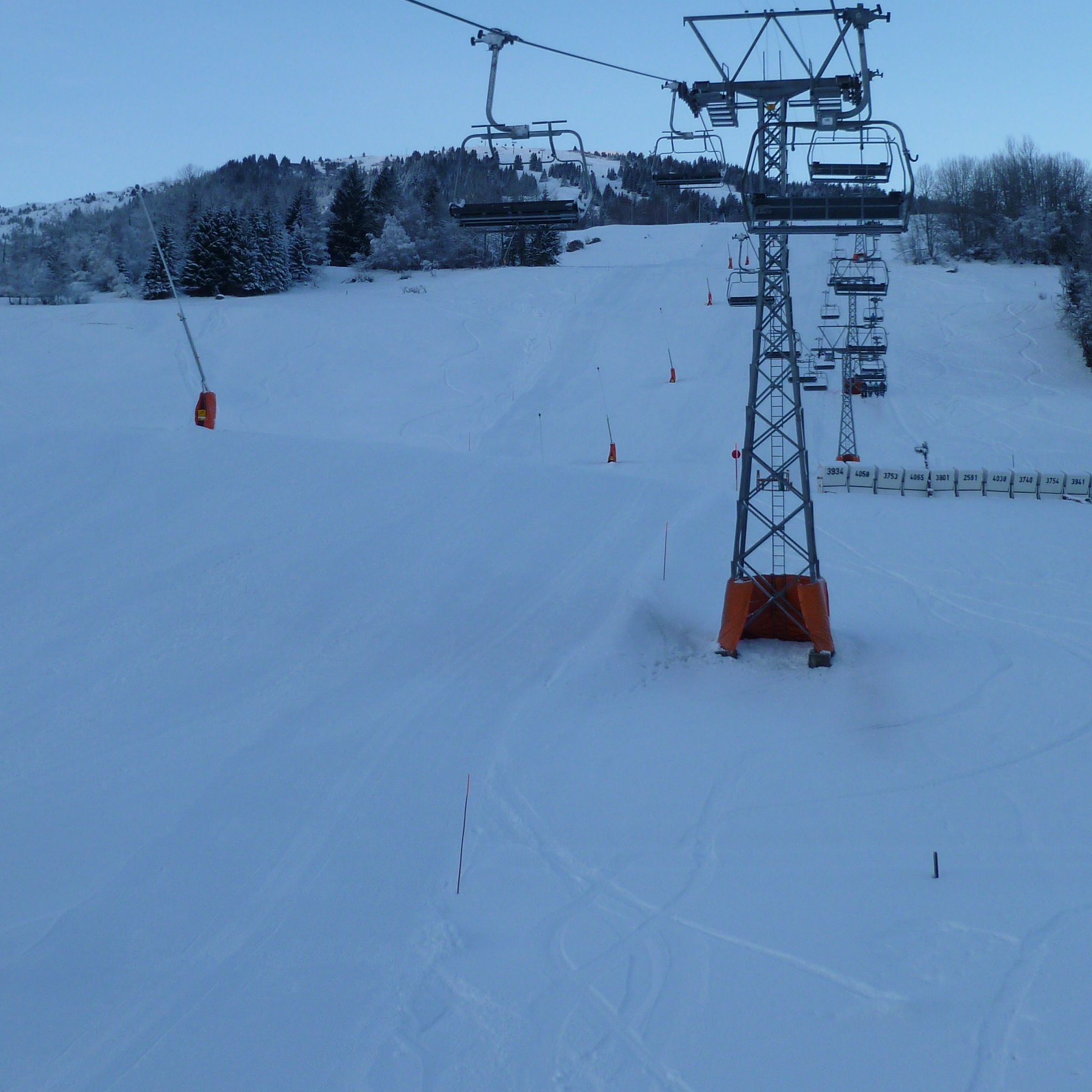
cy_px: 363
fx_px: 1606
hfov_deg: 37.5
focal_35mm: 45
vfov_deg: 37.1
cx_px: 470
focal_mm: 5
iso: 80
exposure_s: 1/160
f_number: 3.3
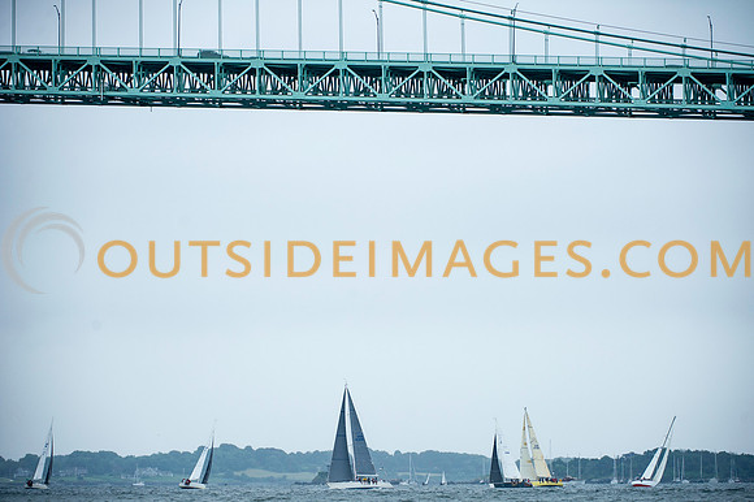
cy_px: 258
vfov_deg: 6.6
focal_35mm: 208
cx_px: 390
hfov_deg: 9.9
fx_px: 4355
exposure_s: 1/1600
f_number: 5
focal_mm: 200
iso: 500
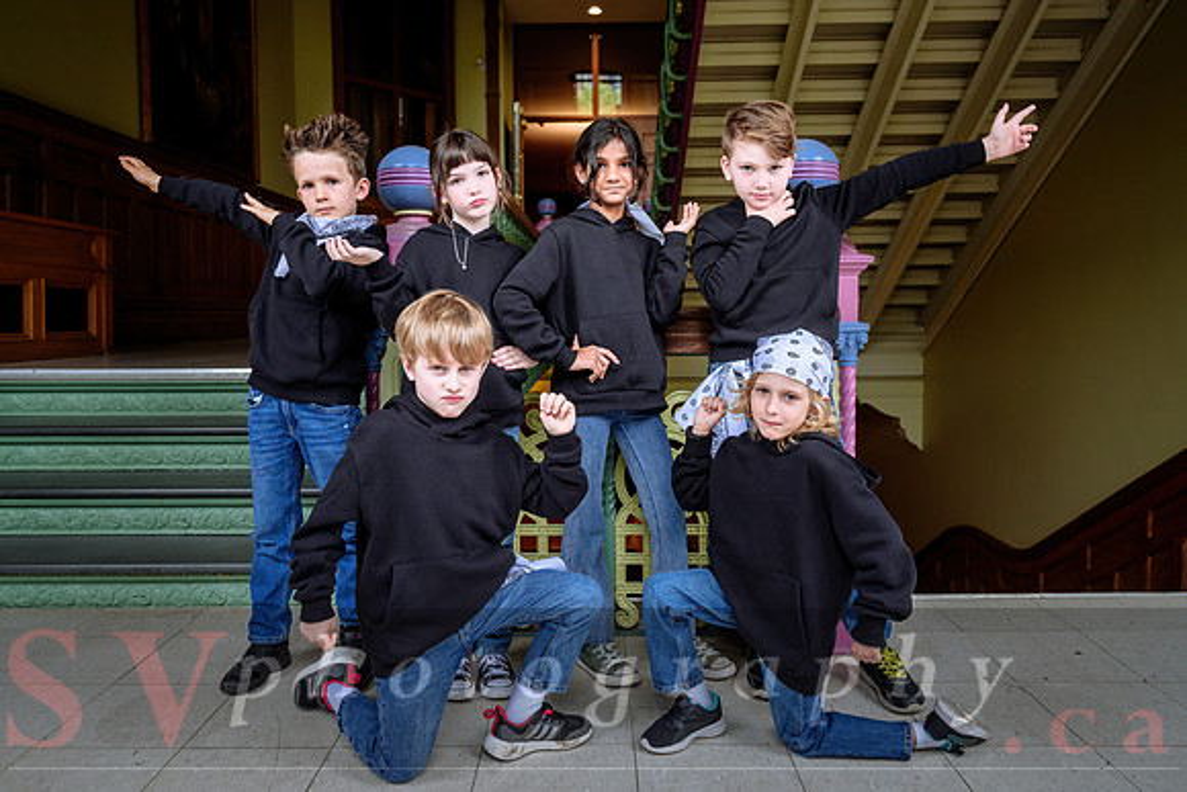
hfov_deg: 66.7
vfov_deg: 47.4
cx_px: 594
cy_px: 365
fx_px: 901
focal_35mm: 27
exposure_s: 1/60
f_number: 4
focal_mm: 24
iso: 250
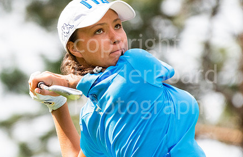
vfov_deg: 1.1
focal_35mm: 1205
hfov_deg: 1.7
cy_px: 46
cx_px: 101
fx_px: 8066
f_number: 6.3
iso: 1000
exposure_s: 1/2000
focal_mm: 460
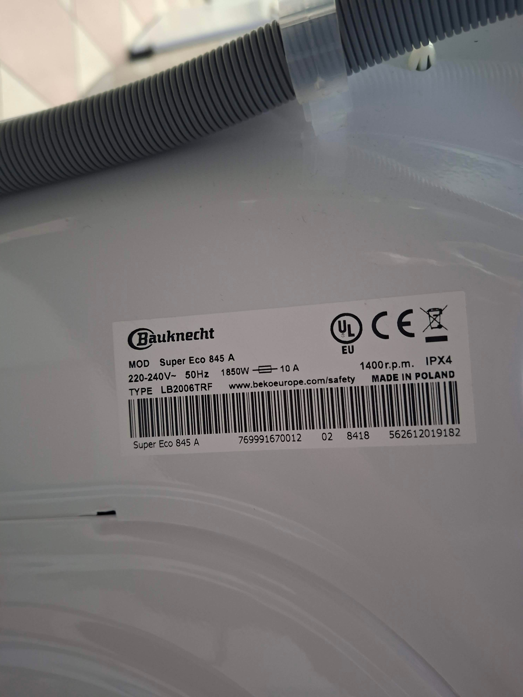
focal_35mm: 23
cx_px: 262
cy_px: 348
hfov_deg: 58.9
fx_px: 463
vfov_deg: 73.9
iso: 400
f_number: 1.8
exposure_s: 1/33
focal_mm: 5.54
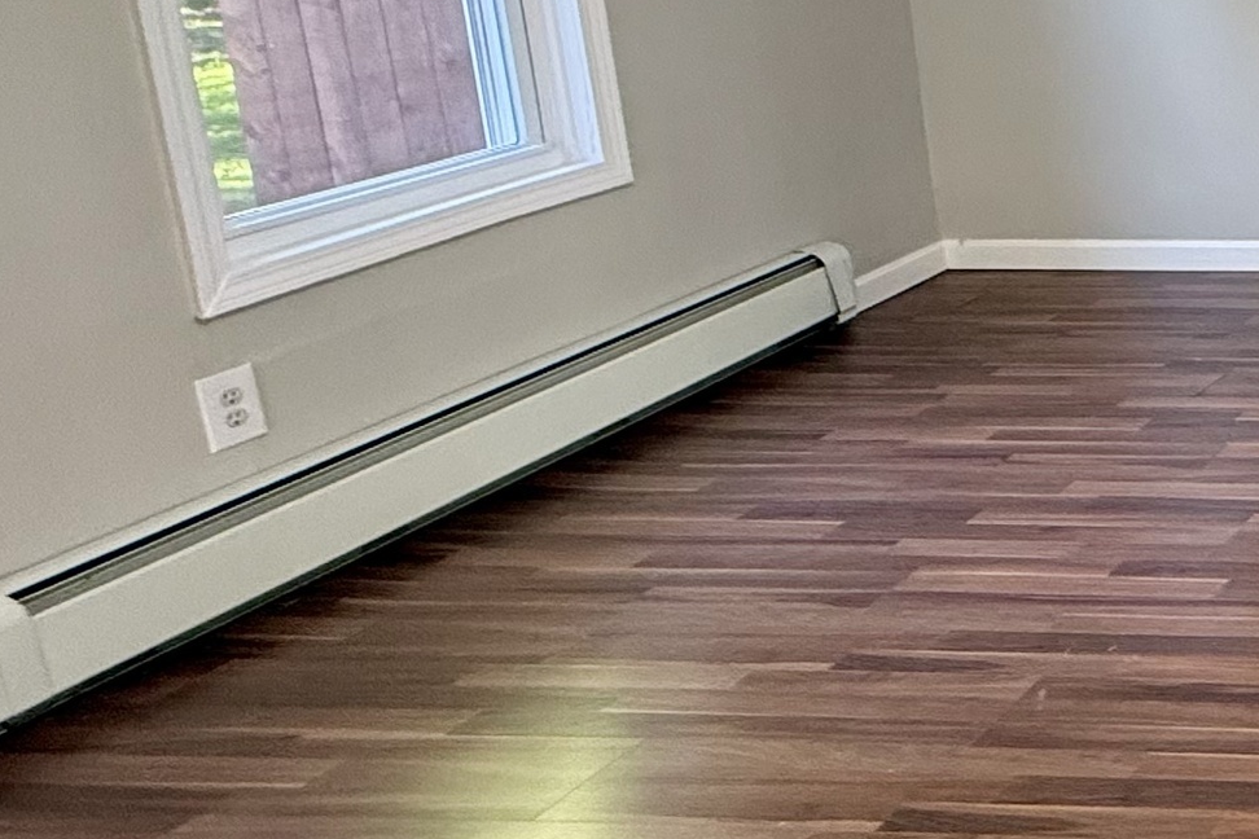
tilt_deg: -9.9
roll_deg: +1.1
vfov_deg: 28.0
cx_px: 1881
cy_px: 66
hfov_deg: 28.3
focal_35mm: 46
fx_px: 1609
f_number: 2.2
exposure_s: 1/120
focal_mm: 2.22
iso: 320
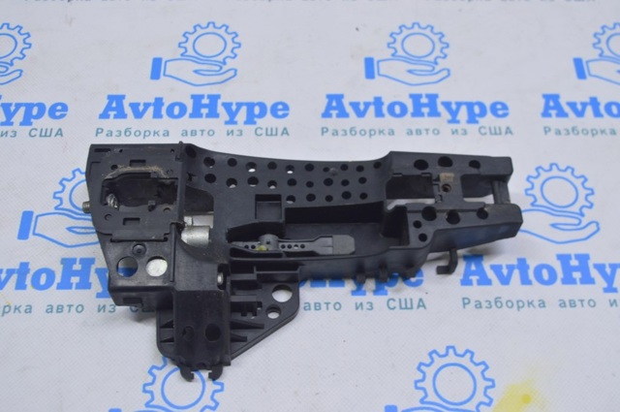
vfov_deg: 30.8
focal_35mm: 44
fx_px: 748
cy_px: 206
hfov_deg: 45.0
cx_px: 310
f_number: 5.6
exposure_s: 1/25
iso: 400
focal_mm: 29
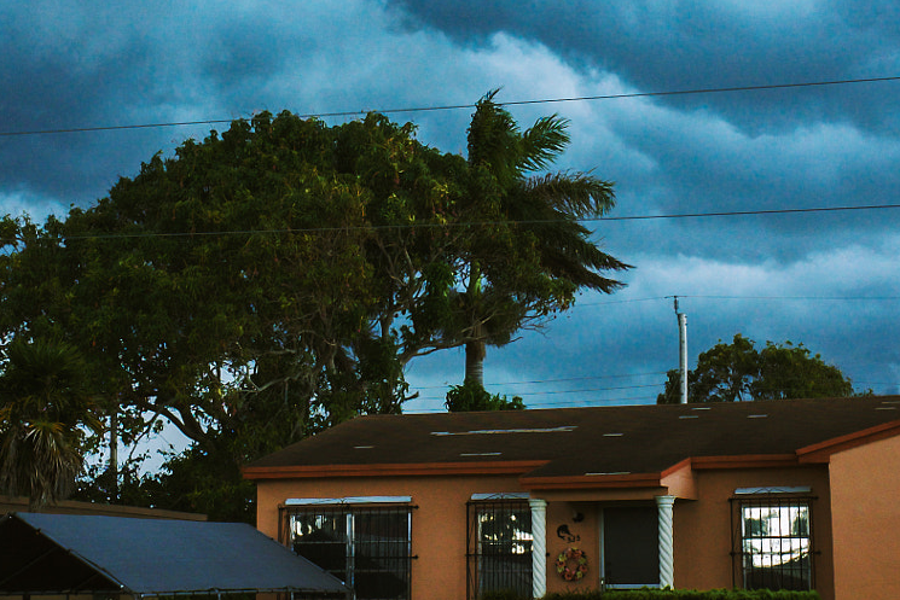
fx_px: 1925
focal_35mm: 77
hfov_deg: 26.3
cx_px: 505
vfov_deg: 17.4
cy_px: 29
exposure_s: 1/60
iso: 400
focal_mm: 18.3
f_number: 5.6
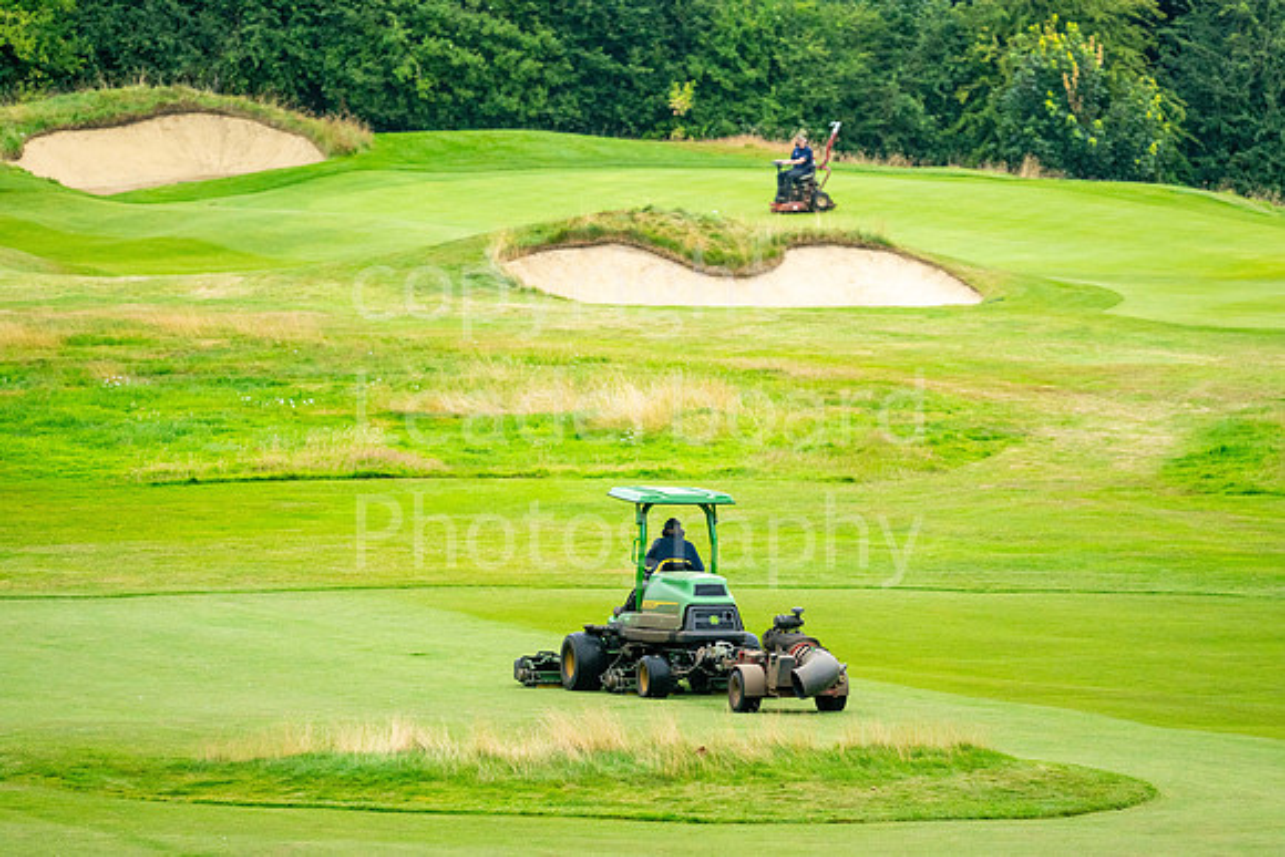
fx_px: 10710
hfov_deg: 6.9
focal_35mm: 300
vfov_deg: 4.6
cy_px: 428
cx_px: 642
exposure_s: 1/500
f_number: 4
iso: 1250
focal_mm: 300
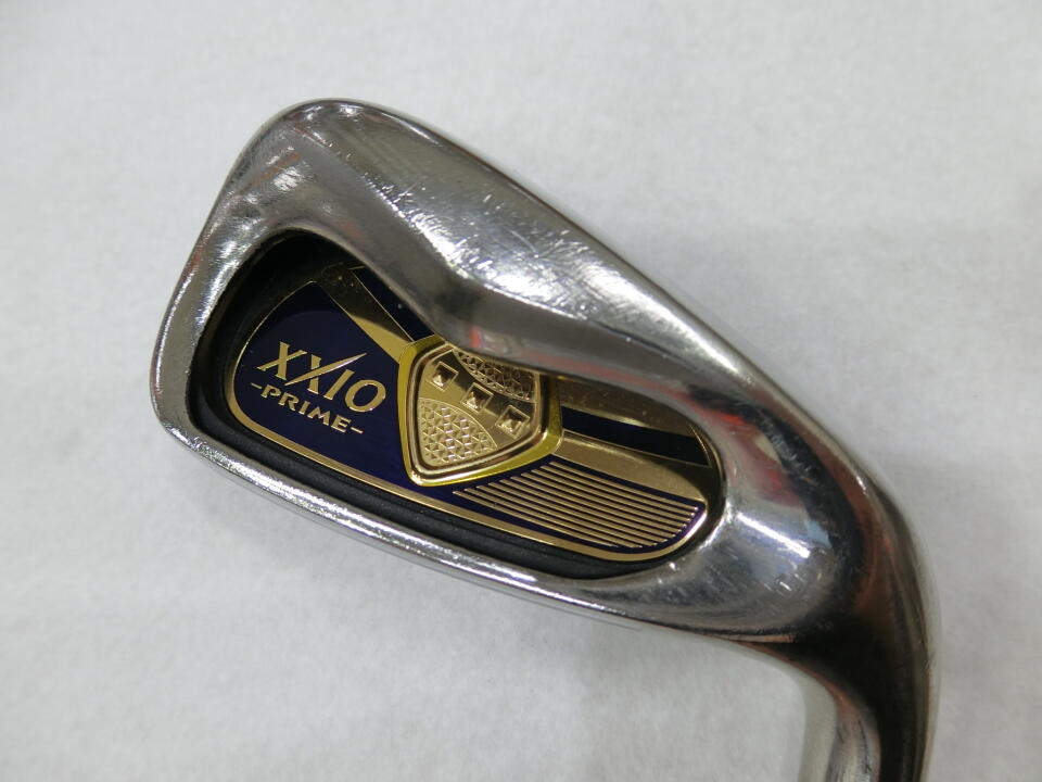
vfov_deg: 54.9
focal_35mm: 25
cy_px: 391
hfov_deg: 69.4
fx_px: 753
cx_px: 521
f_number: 2.8
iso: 160
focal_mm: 5.4
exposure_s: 1/125
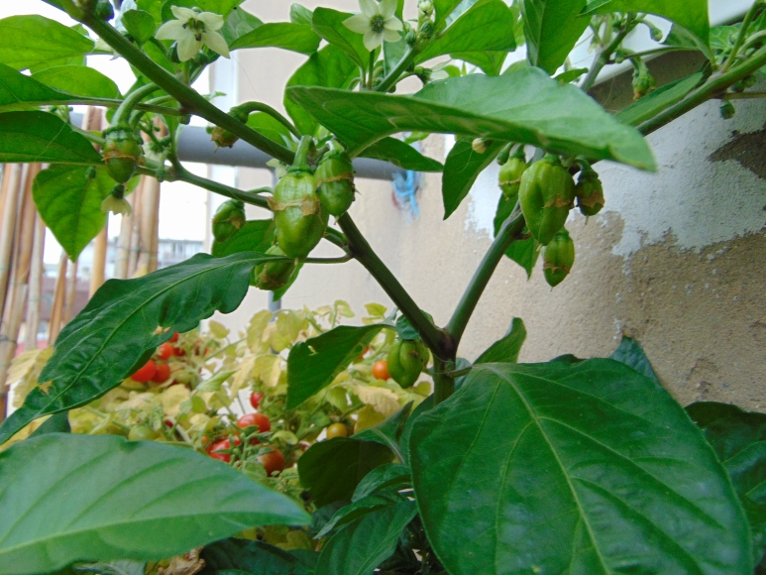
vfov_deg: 54.9
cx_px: 383
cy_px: 288
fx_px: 553
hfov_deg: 69.4
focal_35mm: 25
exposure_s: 1/30
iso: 100
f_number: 3
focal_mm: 4.5
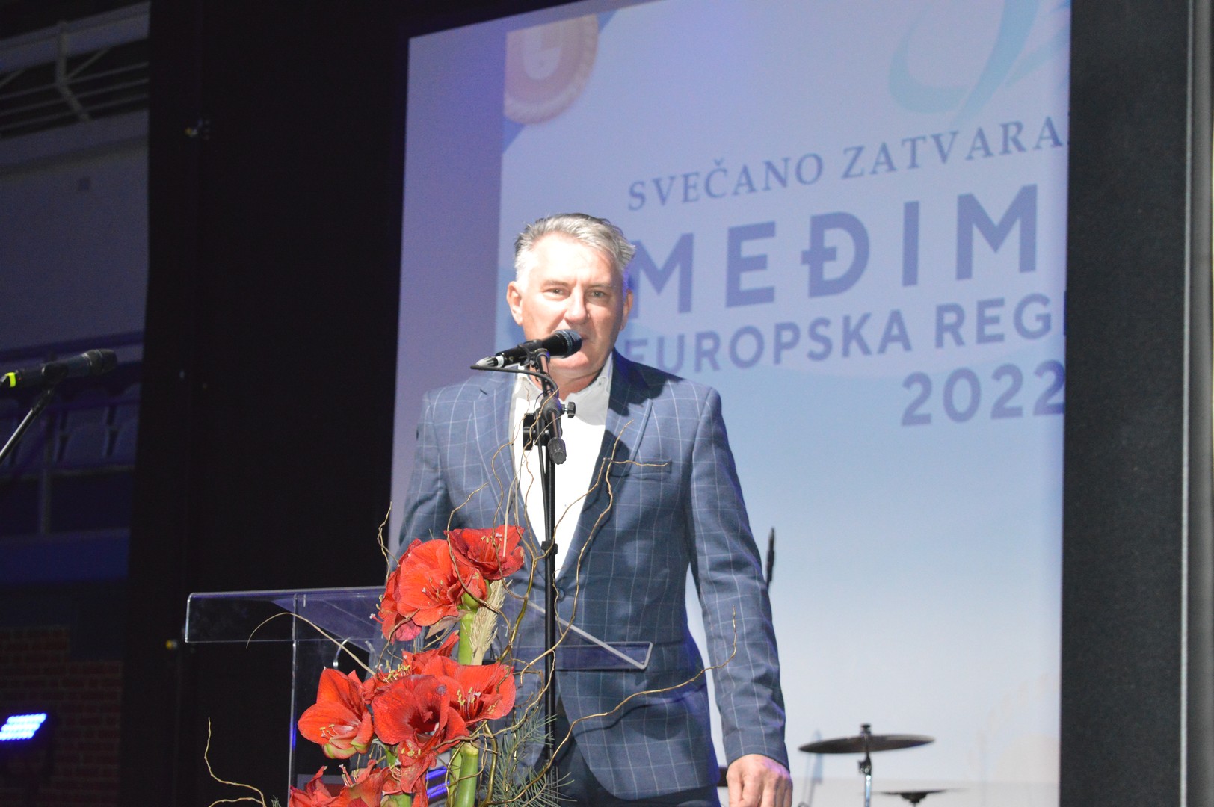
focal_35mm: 82
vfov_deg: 16.5
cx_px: 607
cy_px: 404
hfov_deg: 24.6
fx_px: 2780
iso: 3200
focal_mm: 55
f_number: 5.6
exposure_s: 1/200
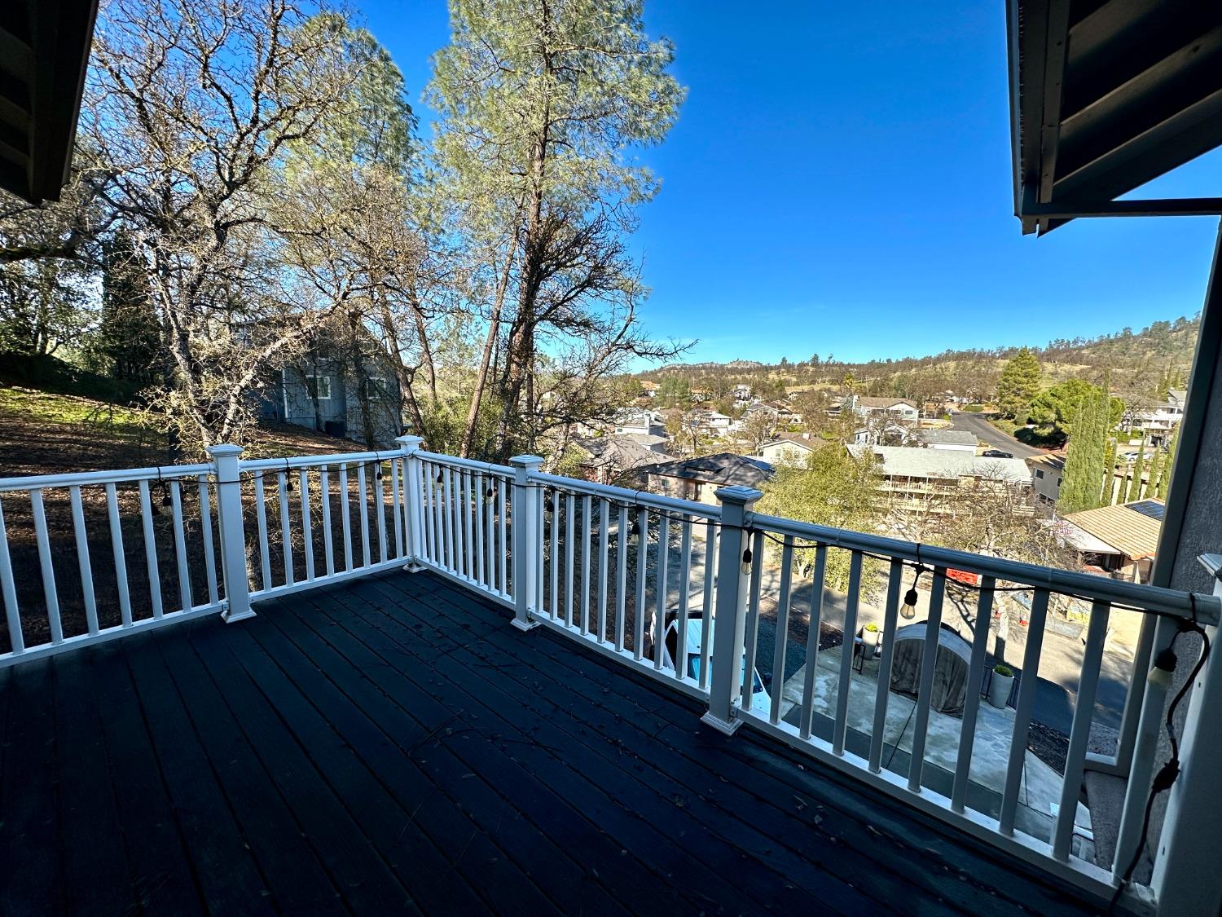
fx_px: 494
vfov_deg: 85.7
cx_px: 611
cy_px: 458
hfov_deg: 102.1
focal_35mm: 14
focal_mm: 2.22
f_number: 2.2
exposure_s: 1/1114
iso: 50
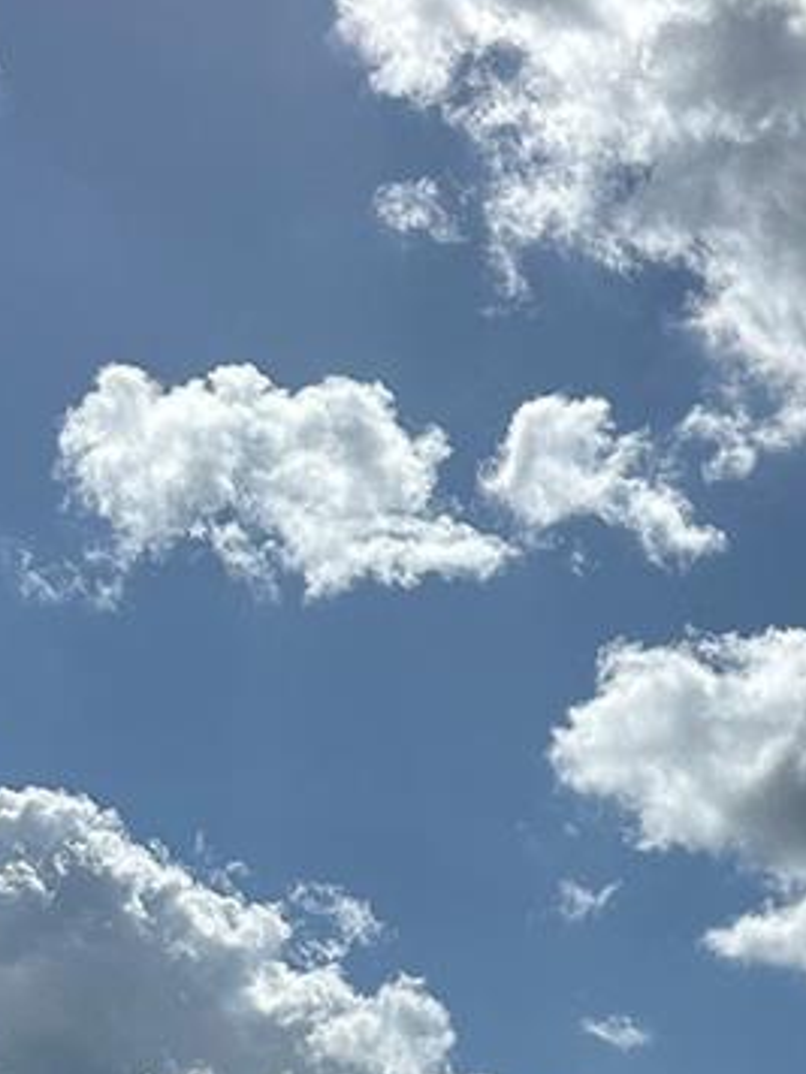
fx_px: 2515
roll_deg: +0.8
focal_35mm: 81
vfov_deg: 20.6
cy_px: 1614
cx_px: 1180
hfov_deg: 16.7
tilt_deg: +4.9
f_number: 1.78
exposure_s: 1/18519
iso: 100
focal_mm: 6.86
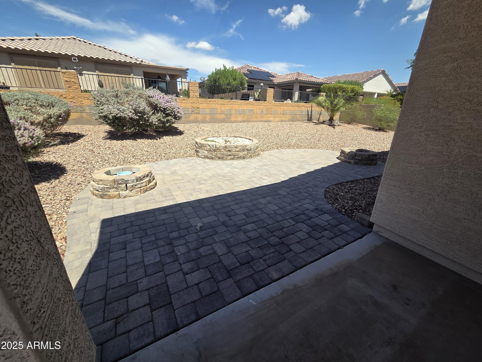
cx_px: 241
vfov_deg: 89.9
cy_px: 181
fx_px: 181
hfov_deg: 106.2
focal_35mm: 13
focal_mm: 2.2
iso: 50
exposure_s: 1/1429
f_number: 2.2
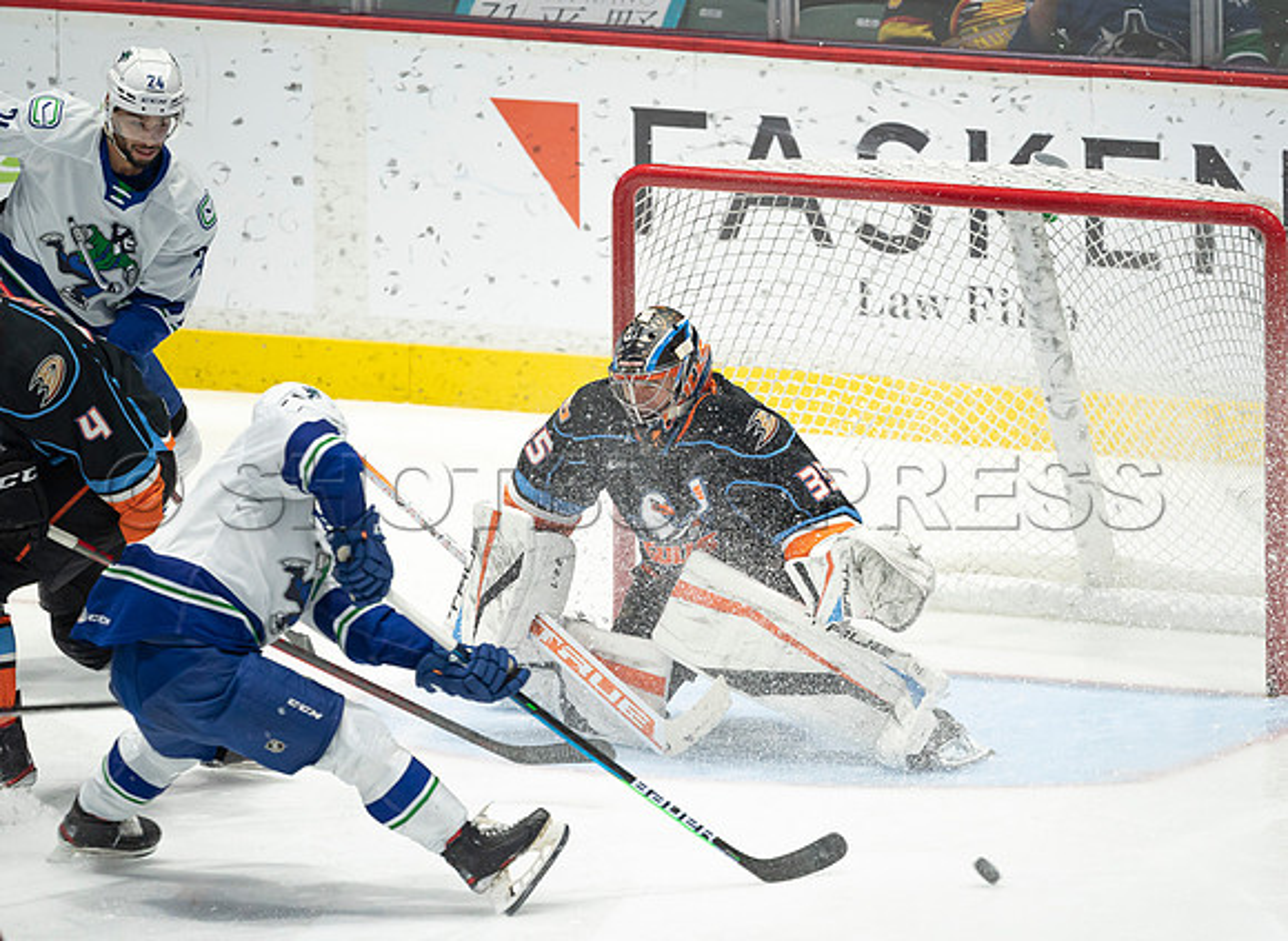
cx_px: 773
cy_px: 437
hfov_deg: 2.8
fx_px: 26716
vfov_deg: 2.0
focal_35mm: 725
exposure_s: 1/640
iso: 1600
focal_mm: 600
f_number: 4
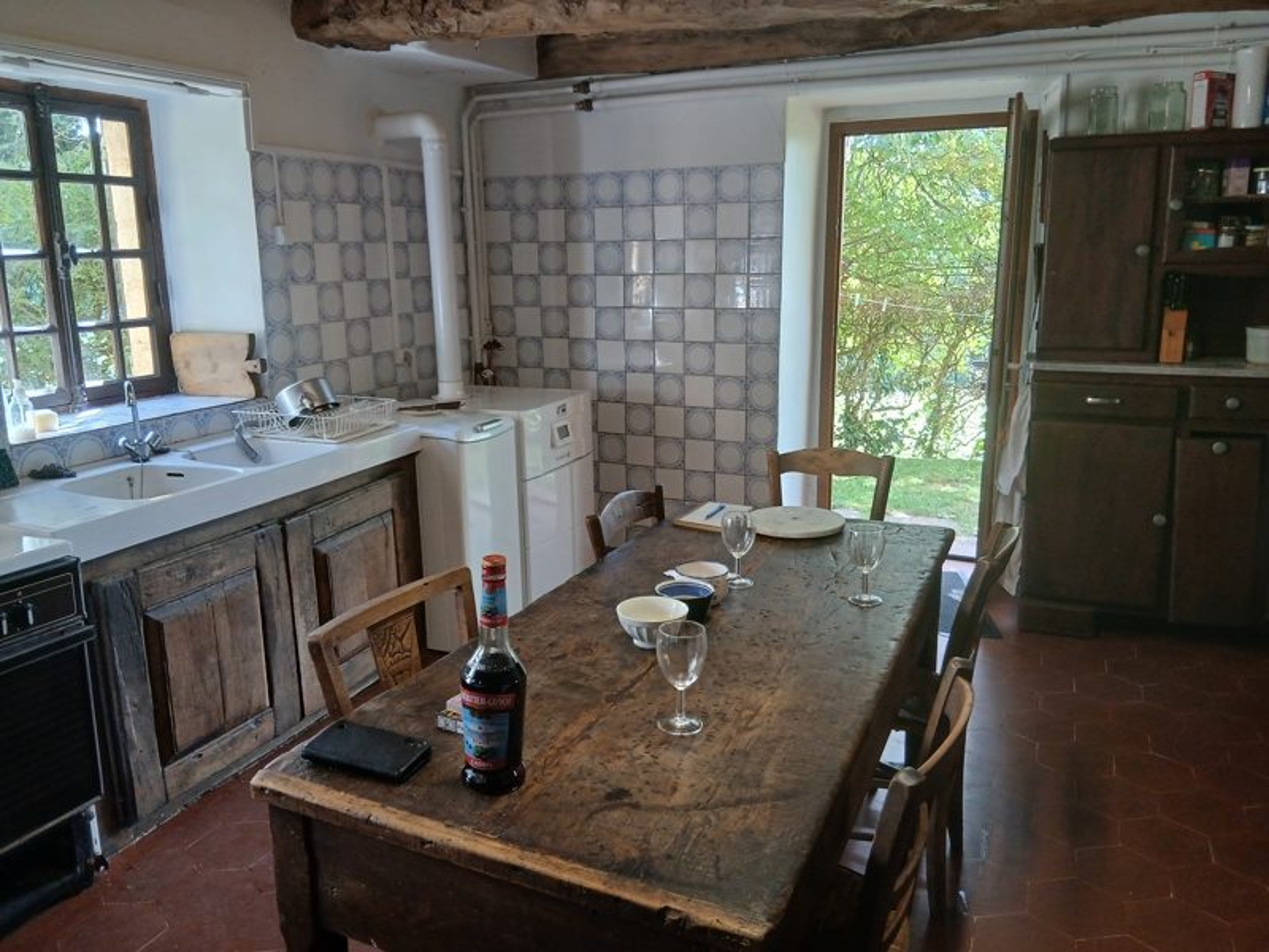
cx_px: 634
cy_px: 476
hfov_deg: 67.3
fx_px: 953
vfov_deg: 53.1
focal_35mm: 26
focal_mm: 3.98
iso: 160
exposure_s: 1/50
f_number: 1.8
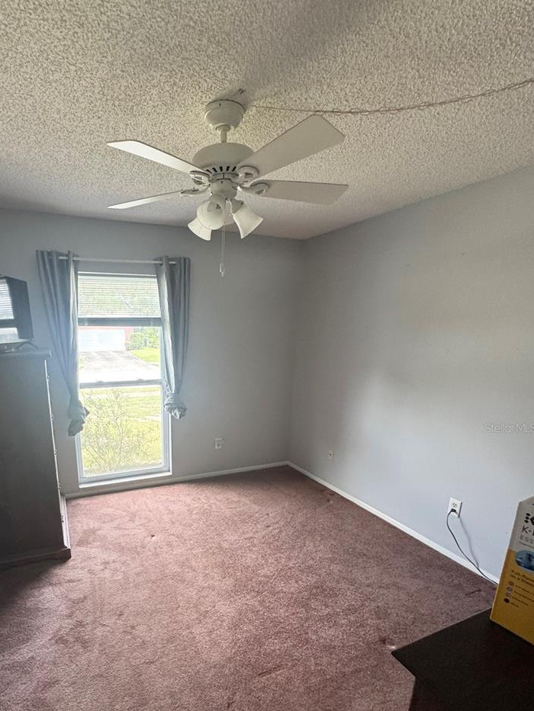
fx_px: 370
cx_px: 195
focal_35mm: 18
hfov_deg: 70.3
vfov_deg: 86.6
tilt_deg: -16.0
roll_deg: +3.7
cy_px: 428
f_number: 2.2
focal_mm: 2.22
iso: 160
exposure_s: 1/99
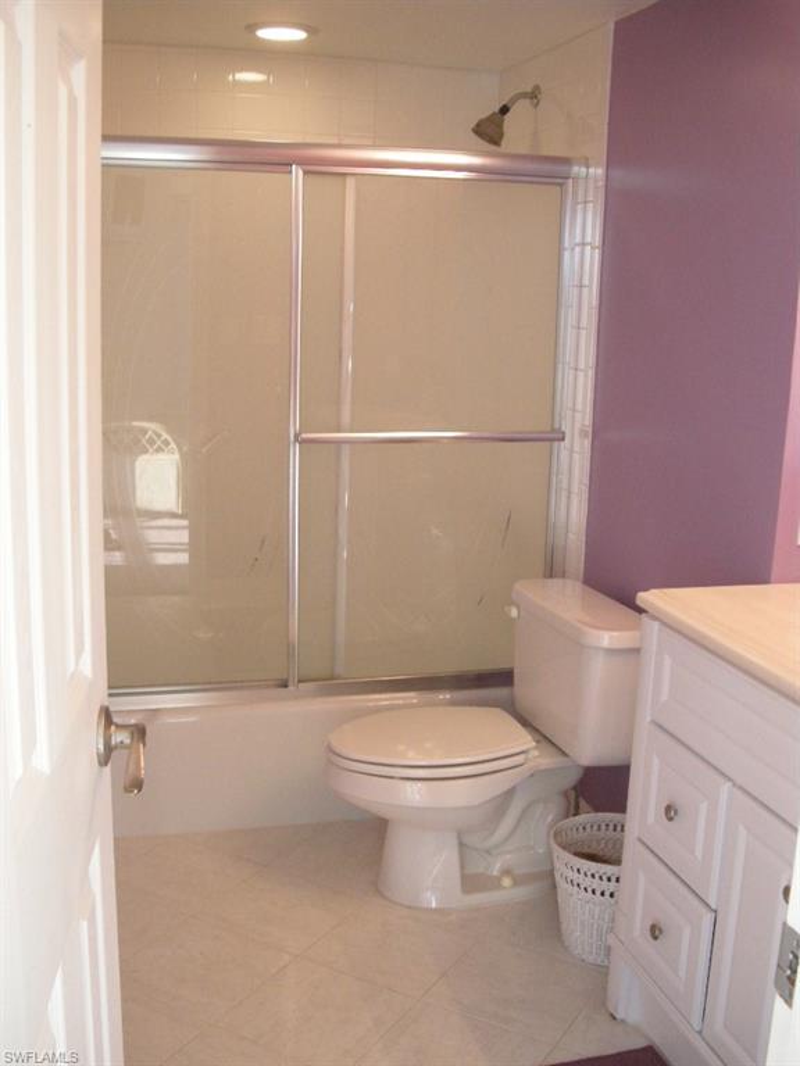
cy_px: 533
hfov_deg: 38.7
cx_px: 400
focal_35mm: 37
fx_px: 1140
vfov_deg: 50.1
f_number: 2.8
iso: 400
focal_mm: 7.9
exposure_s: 1/46.2
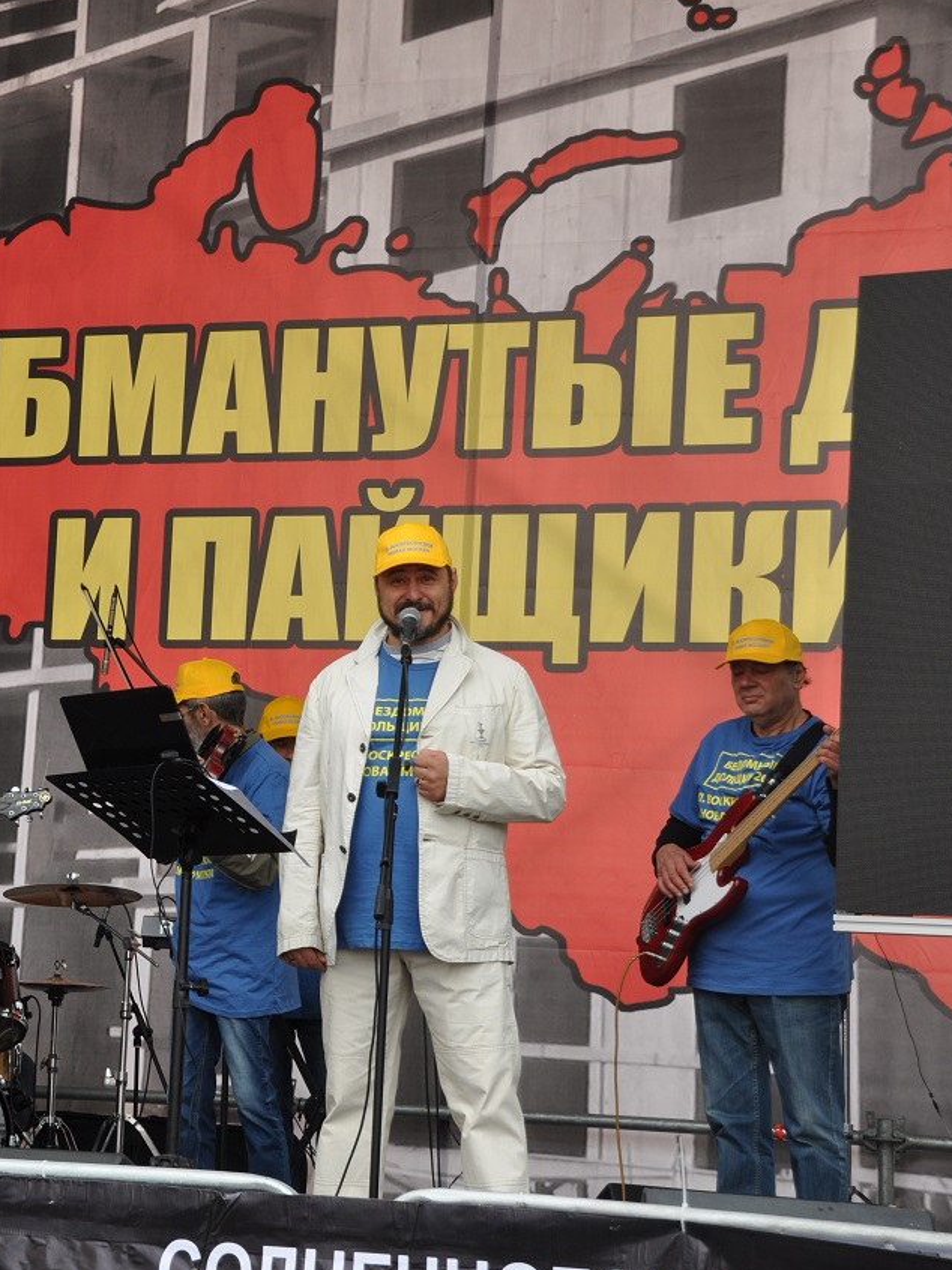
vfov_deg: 17.3
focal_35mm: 114
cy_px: 636
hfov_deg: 12.9
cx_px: 50
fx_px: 4182
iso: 200
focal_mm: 52
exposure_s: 1/80
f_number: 9
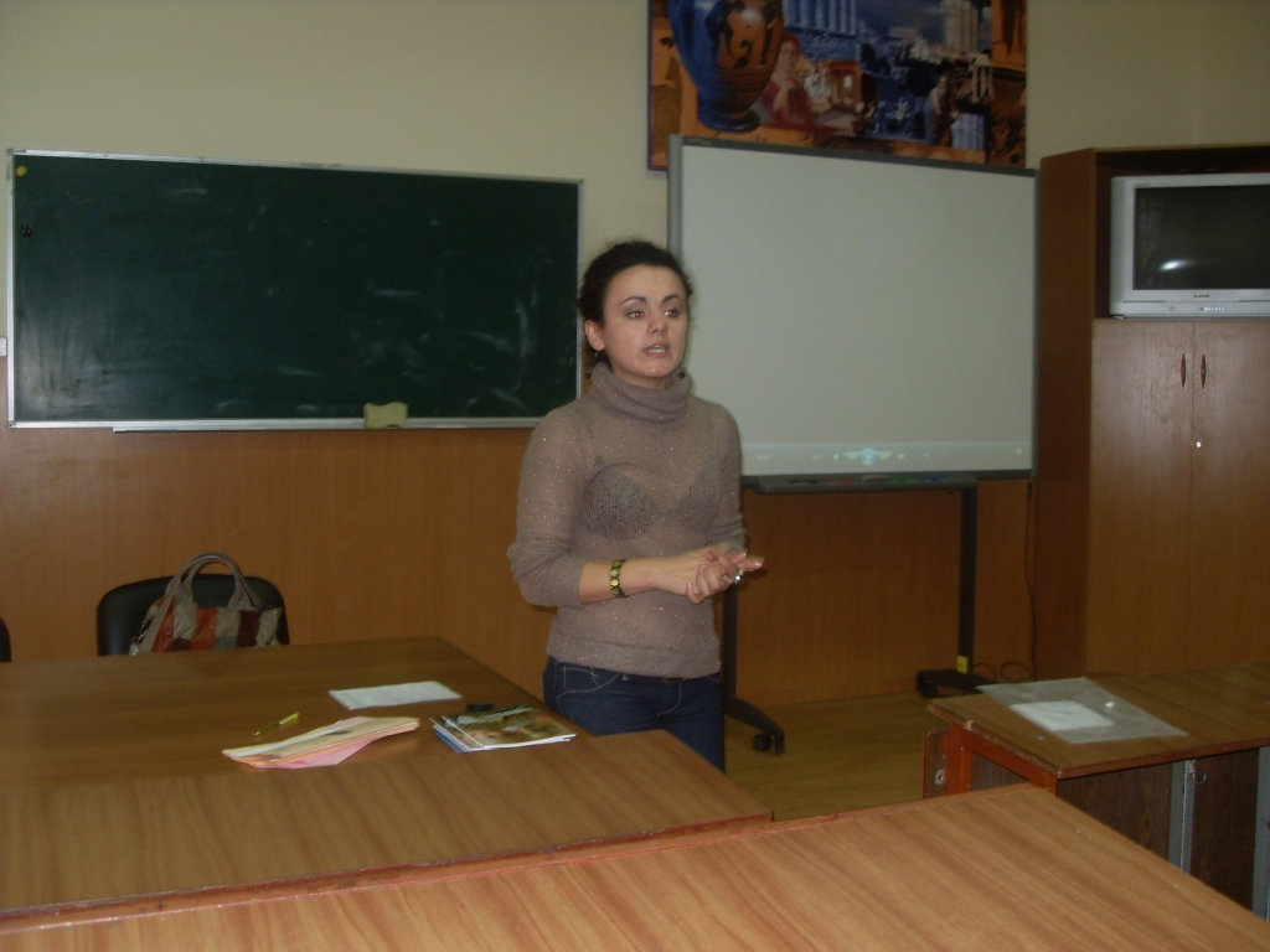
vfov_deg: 38.7
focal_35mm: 37
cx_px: 635
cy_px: 476
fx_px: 1357
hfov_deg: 50.1
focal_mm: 6.3
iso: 100
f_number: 2.8
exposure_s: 1/45
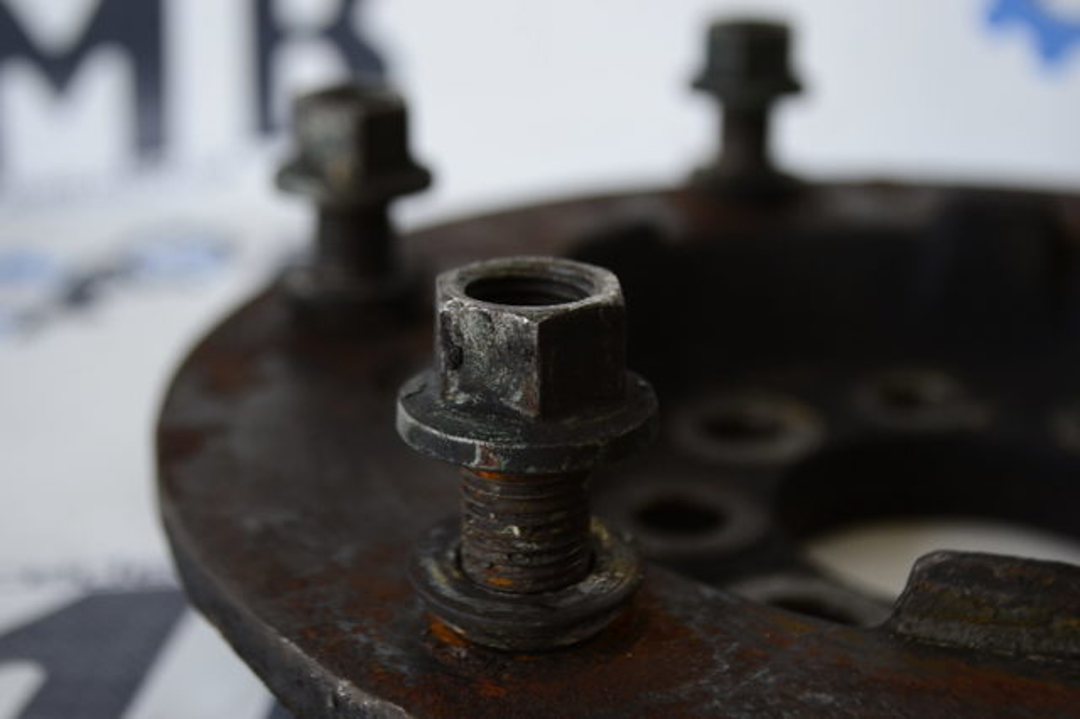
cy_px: 360
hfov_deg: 35.1
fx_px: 1709
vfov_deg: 23.8
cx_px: 540
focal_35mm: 57
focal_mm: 38
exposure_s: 1/100
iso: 400
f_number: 5
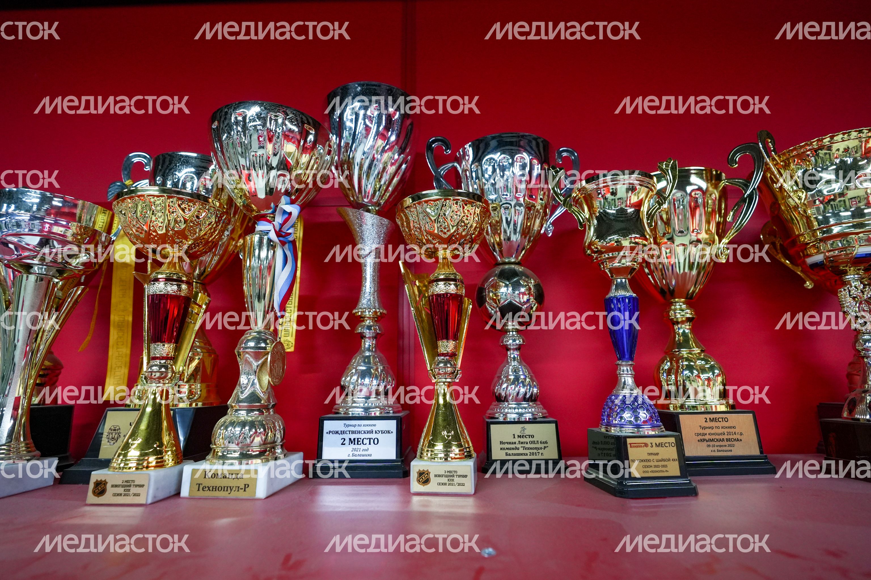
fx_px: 387
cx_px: 436
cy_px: 290
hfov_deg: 96.7
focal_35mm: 16
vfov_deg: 73.7
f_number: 4
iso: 1600
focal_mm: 16
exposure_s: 1/80
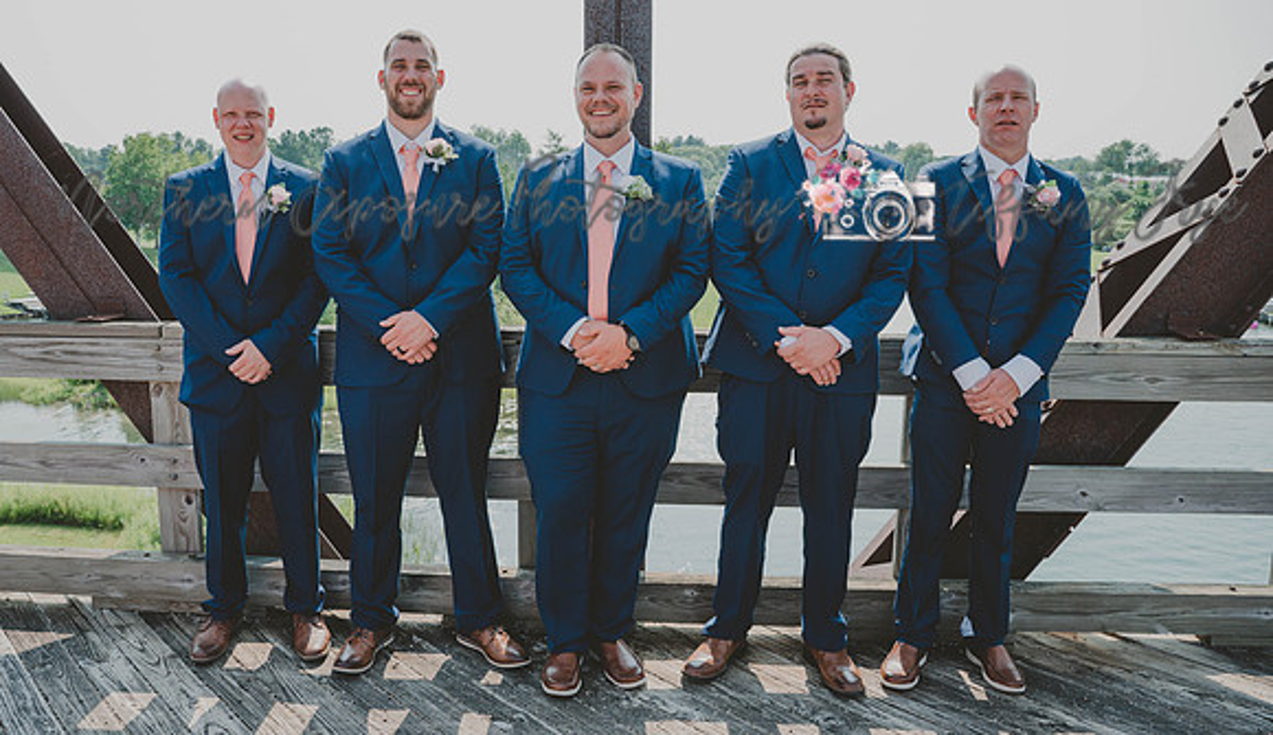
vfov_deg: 39.7
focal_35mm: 30
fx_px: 1017
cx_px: 557
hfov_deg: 63.8
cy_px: 334
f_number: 5.6
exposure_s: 1/250
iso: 100
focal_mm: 25.5
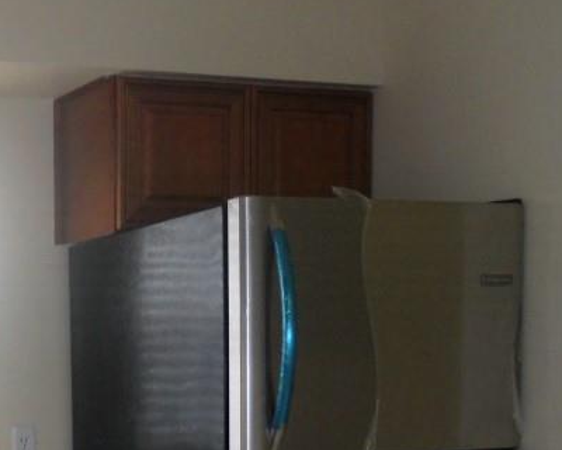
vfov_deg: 20.9
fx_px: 1164
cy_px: 478
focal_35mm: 70
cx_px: -139
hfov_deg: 24.2
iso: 250
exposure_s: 1/60
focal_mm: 5
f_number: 2.7
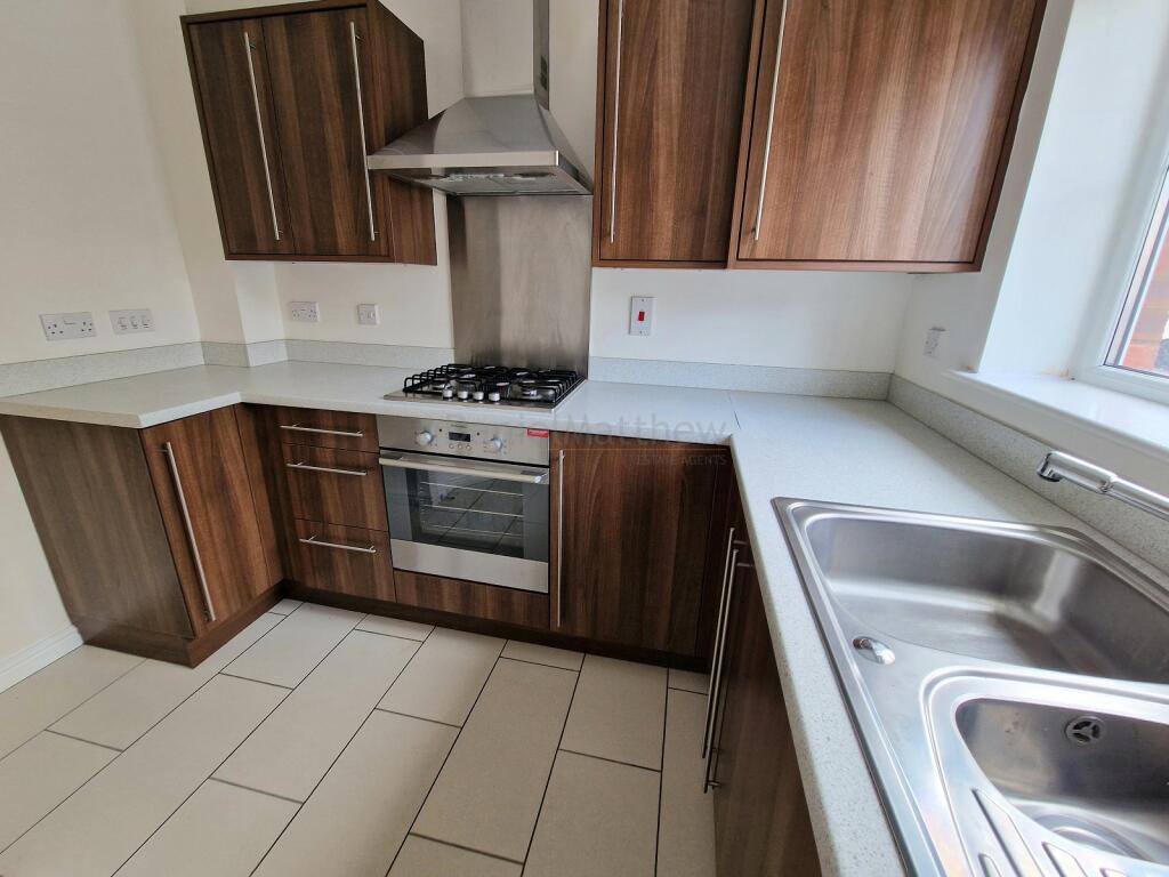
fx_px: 439
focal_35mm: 13
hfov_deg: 106.2
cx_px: 584
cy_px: 438
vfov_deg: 89.9
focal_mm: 2.2
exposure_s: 1/50
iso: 80
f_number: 2.2
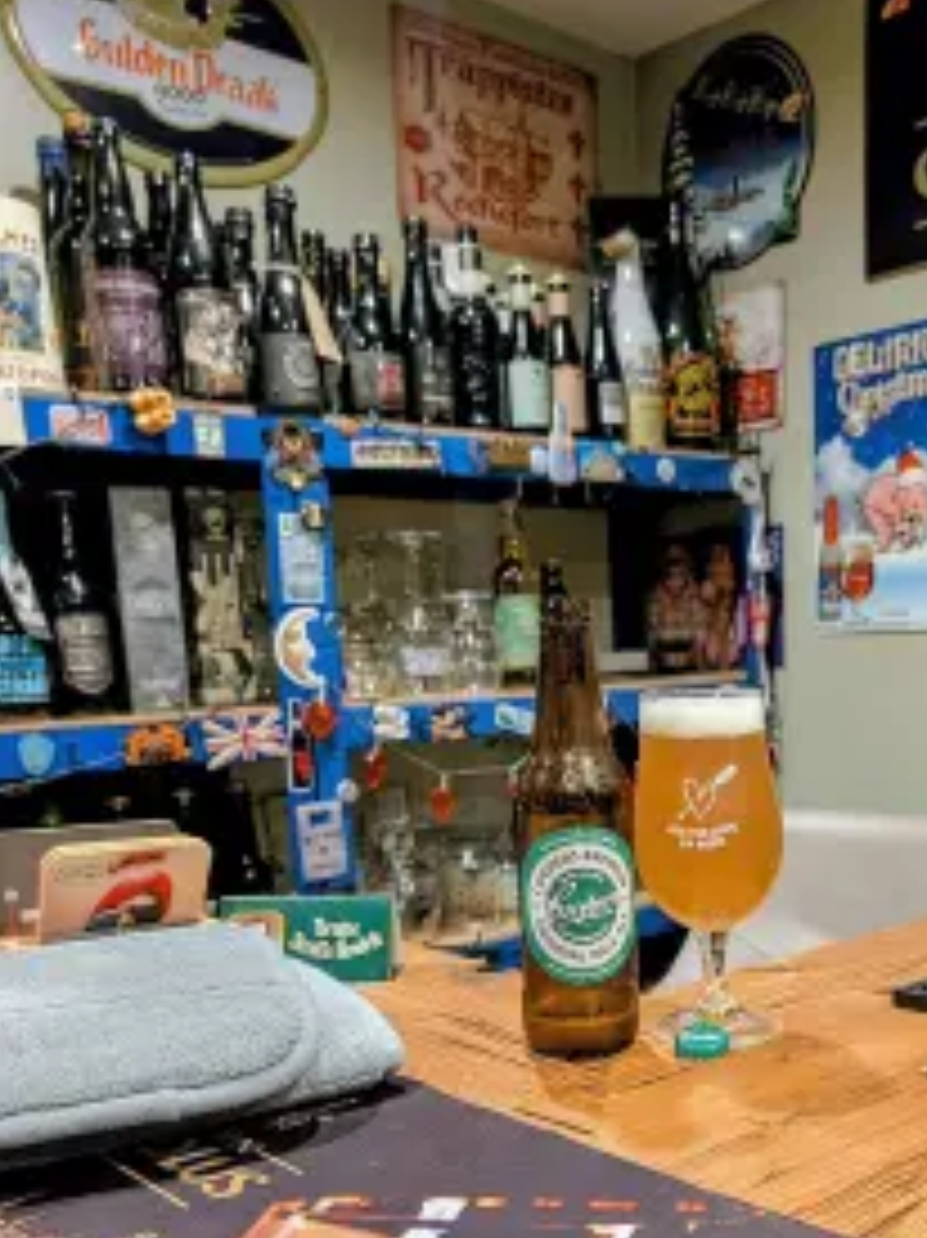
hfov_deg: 39.8
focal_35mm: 35
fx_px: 1251
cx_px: 668
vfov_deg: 51.2
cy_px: 869
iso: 260
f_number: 1.68
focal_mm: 6.9
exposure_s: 1/36.9
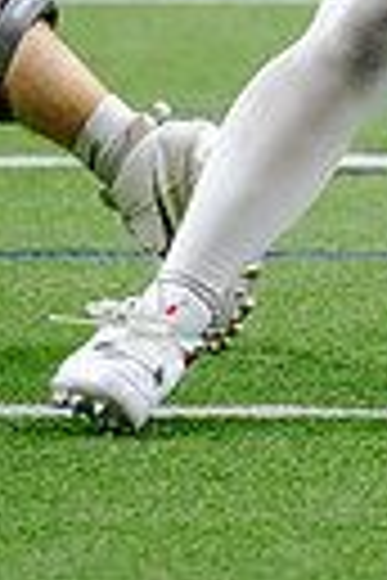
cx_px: 1086
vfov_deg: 2.5
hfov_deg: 1.7
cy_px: -270
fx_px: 13286
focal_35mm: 824
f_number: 2.8
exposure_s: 1/1250
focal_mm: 141
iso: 3200
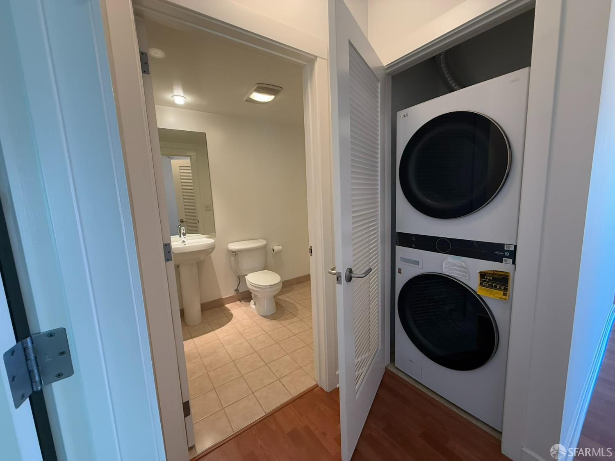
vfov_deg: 85.7
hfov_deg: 102.1
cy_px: 230
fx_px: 249
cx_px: 308
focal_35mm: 14
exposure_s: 1/60
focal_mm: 2.22
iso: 250
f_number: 2.2
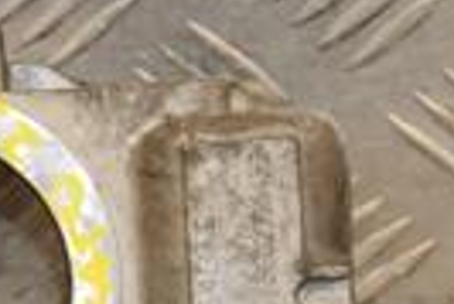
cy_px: 506
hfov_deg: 6.1
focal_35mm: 338
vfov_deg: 4.0
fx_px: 4267
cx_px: -116
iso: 800
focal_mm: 50
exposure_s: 1/200
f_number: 6.3
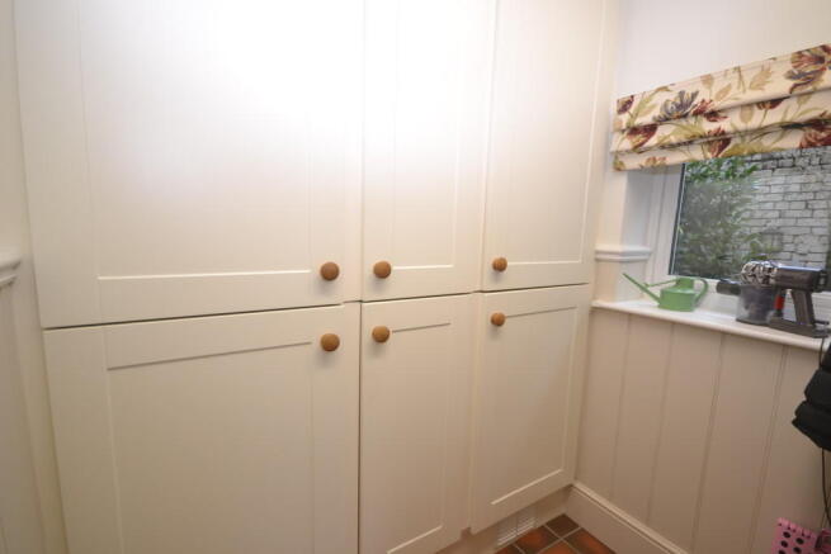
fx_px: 381
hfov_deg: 95.0
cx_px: 416
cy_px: 277
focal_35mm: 16
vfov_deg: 72.1
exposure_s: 1/60
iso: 400
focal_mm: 11
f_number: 4.2
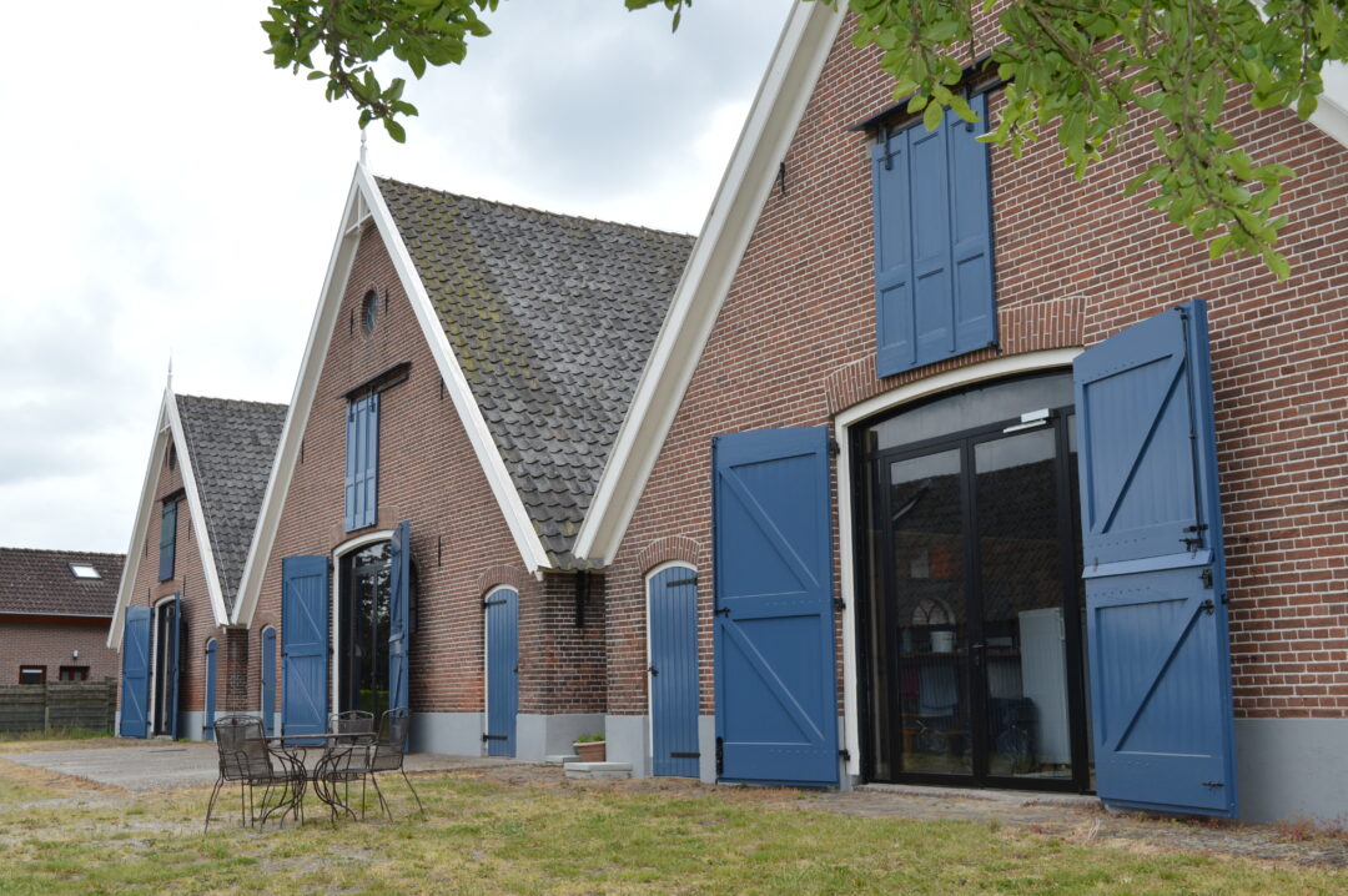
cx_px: 674
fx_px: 1515
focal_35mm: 40
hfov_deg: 48.0
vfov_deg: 33.0
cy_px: 448
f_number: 7.1
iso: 100
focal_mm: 27
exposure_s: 1/200
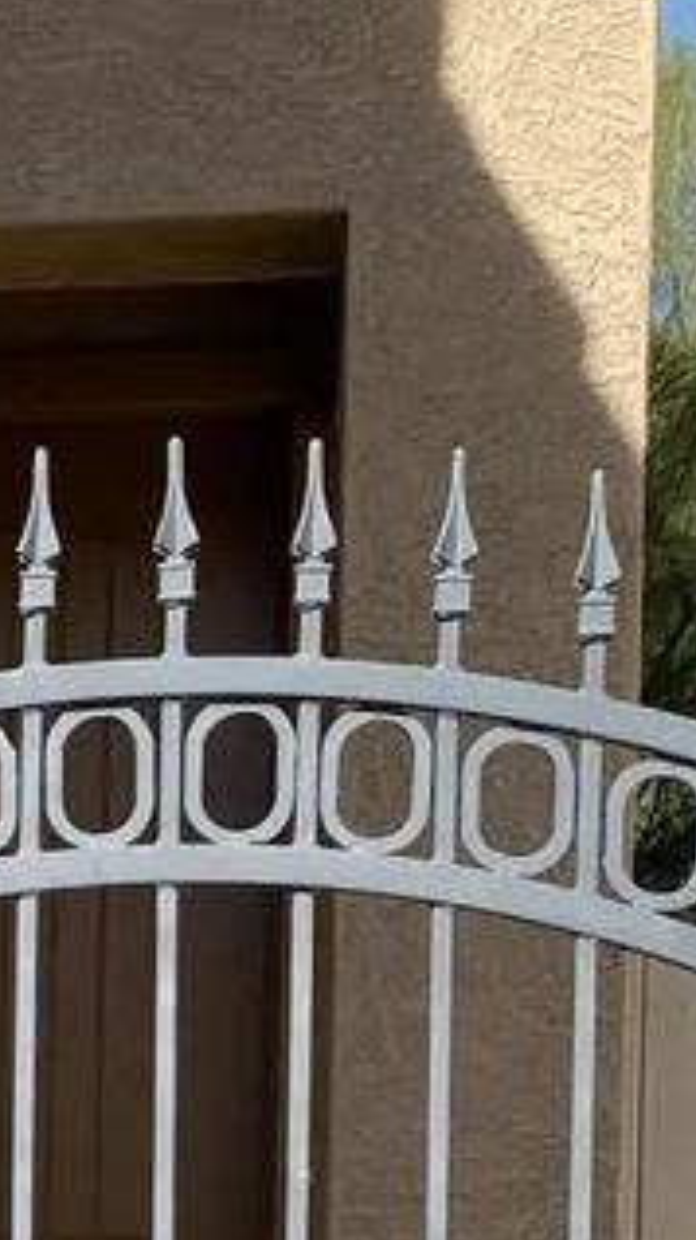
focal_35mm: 122
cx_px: -739
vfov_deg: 17.0
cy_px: 1391
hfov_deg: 9.3
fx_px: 4008
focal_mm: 4.25
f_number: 1.8
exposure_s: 1/1653
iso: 32
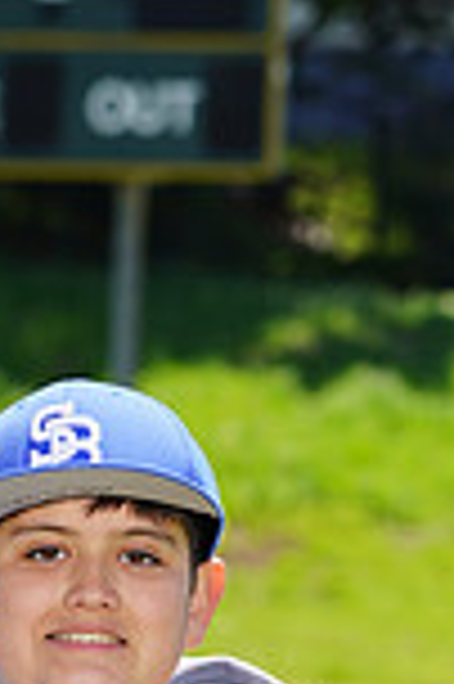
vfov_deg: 3.3
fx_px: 11868
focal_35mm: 626
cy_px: 1120
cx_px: -272
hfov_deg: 2.2
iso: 100
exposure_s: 1/250
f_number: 8
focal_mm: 164
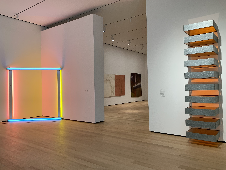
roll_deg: +0.7
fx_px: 183
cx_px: 113
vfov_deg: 49.7
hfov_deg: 63.4
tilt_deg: +0.8
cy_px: 86
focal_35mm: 28
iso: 100
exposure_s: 1/120
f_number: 1.8
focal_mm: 4.25
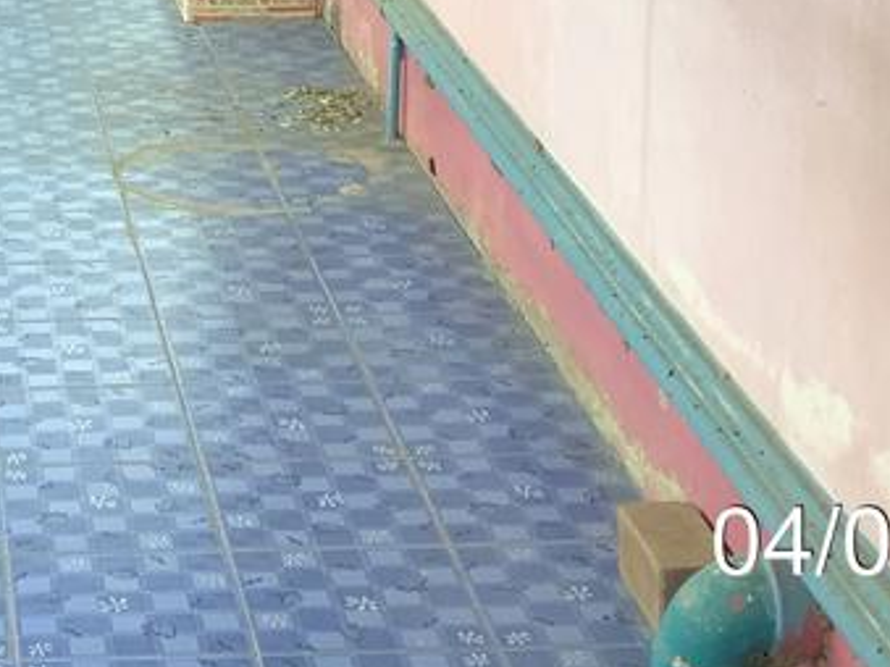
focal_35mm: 105
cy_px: -441
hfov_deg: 17.7
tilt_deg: -3.8
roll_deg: -0.8
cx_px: -230
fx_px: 2699
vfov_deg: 13.0
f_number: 2.4
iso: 25
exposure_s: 1/100
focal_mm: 3.3
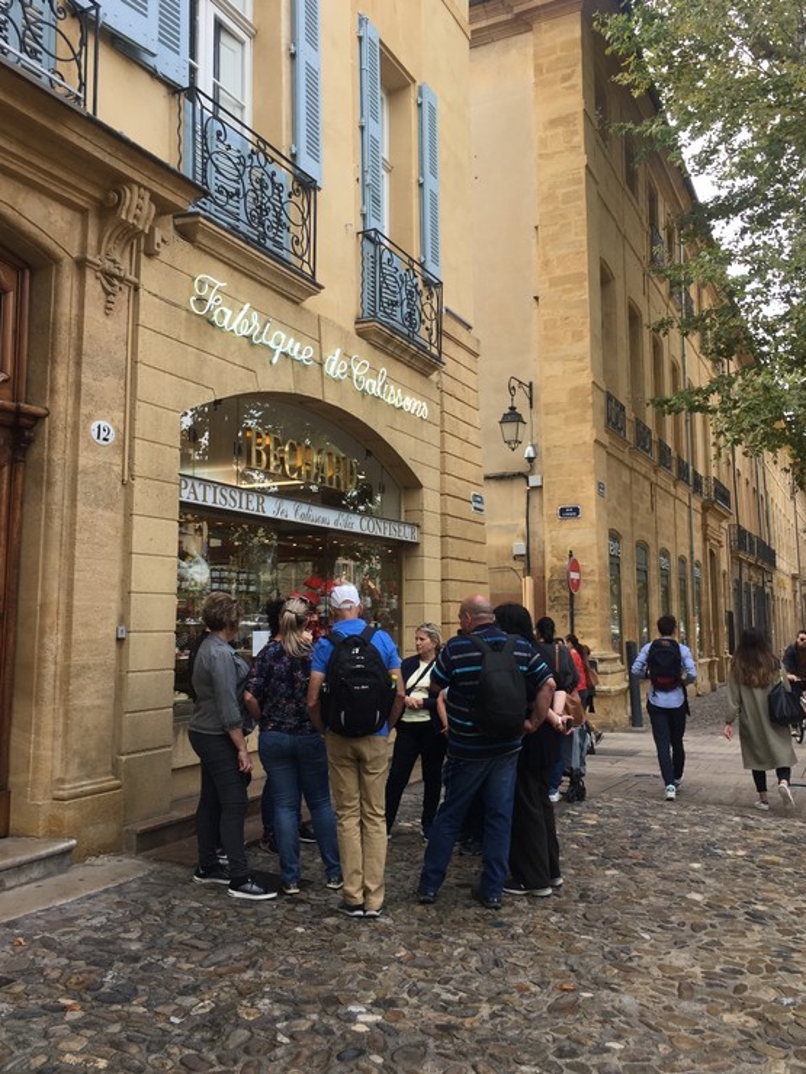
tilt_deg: +7.5
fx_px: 993
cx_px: 410
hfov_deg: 44.2
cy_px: 502
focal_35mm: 32
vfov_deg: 56.8
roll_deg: +0.6
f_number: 2.2
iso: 32
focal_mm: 4.15
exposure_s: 1/198
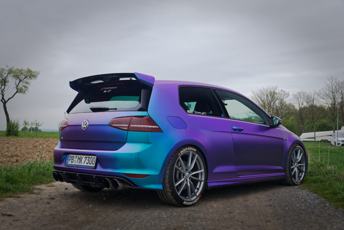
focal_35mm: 40
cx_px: 172
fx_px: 382
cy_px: 115
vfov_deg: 33.4
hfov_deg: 48.5
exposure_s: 1/50
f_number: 5.6
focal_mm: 27
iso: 1250
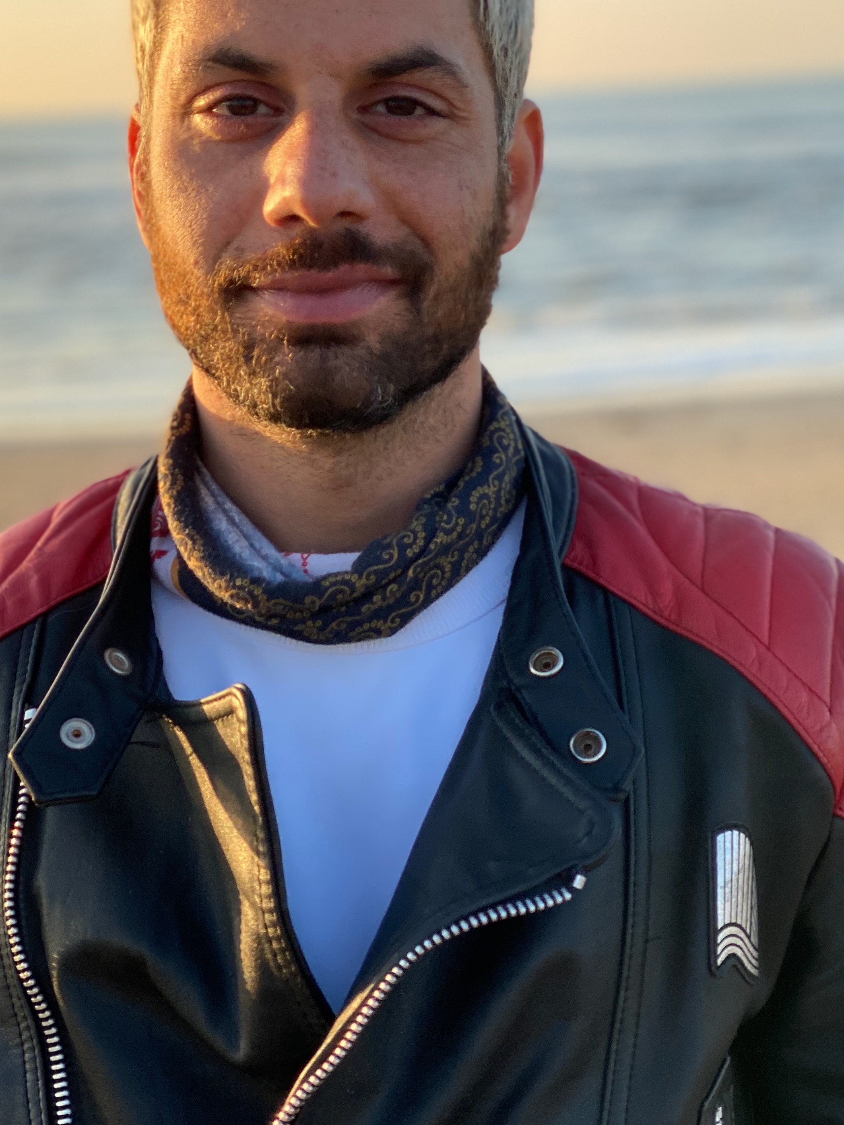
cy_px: 469
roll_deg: +2.5
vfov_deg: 26.0
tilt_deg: -6.9
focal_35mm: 75
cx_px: 451
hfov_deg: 19.6
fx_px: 2438
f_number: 2
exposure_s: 1/466
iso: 20
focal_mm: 6
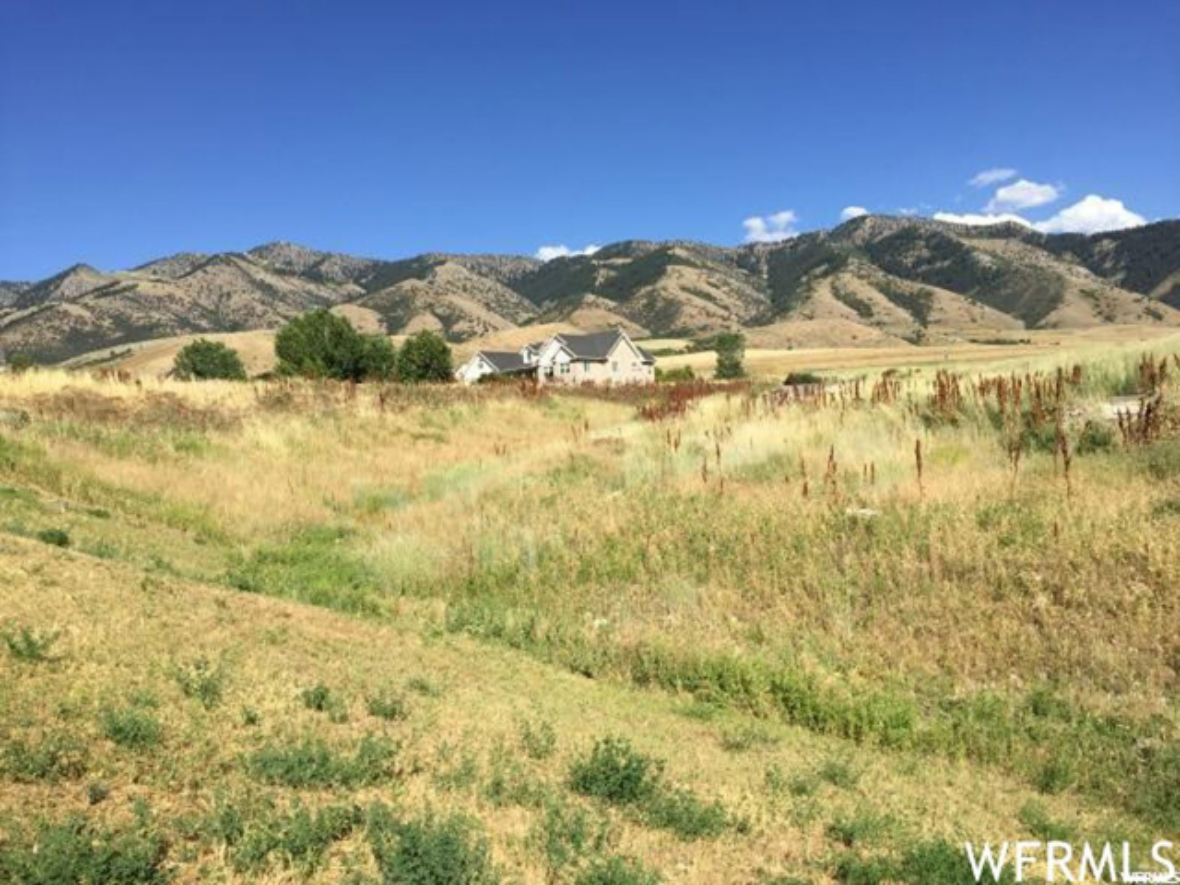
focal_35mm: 29
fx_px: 989
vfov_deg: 48.2
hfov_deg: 61.7
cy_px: 442
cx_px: 590
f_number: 2.2
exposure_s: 1/2198
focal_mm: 4.15
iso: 32
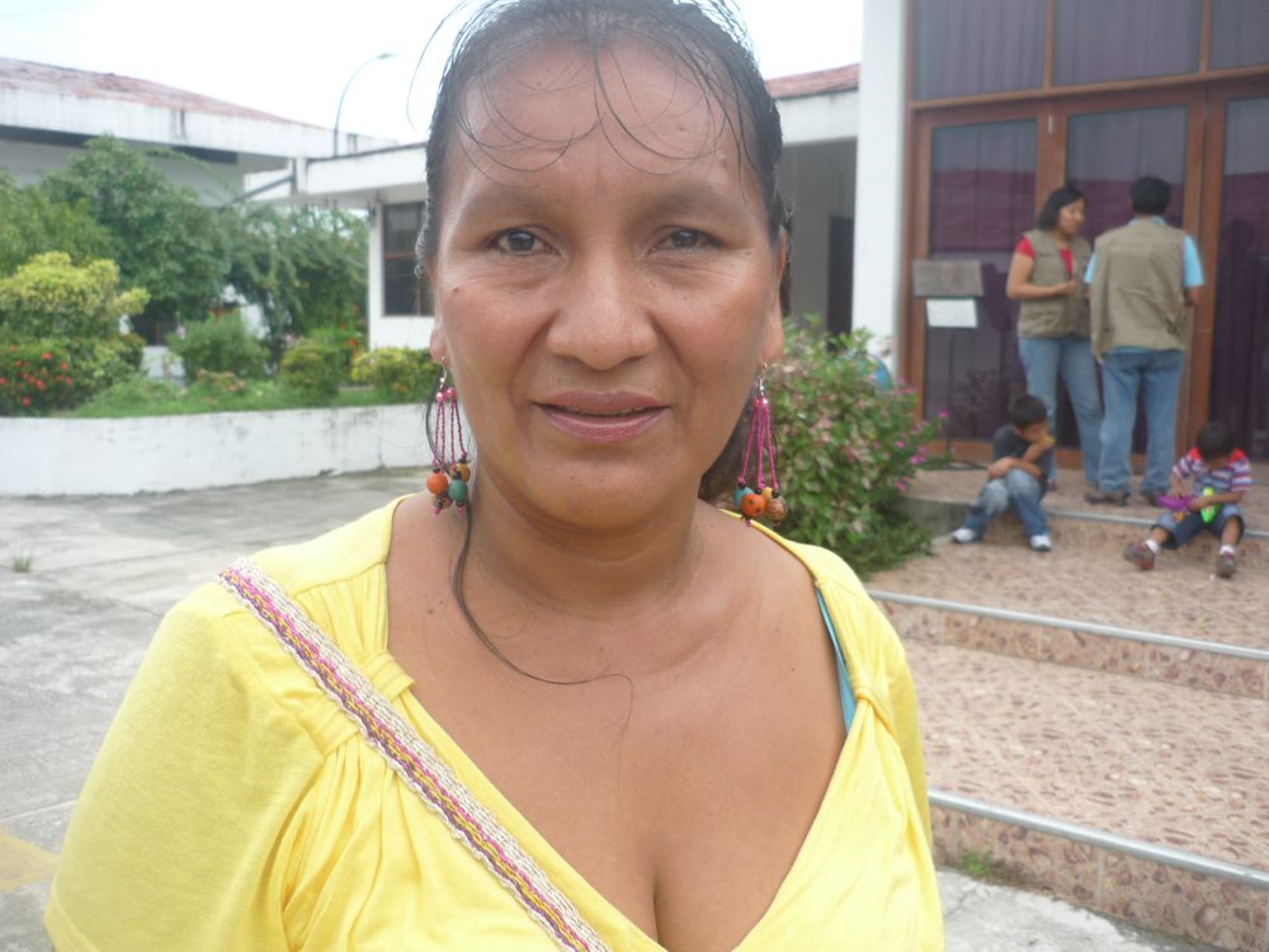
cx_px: 634
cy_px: 476
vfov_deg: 42.9
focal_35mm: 33
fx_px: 1210
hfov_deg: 55.4
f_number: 2.8
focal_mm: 5.5
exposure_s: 1/400
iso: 100
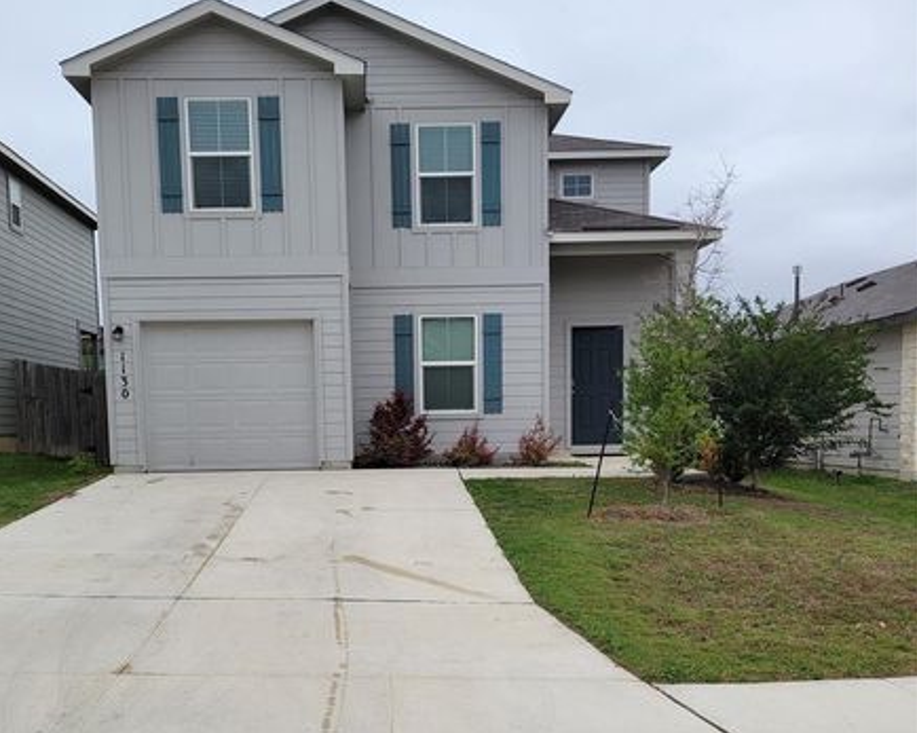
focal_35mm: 39
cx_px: 391
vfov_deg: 37.5
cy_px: 531
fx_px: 1058
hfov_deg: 46.7
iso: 40
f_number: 1.8
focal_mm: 5.4
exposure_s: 1/1058
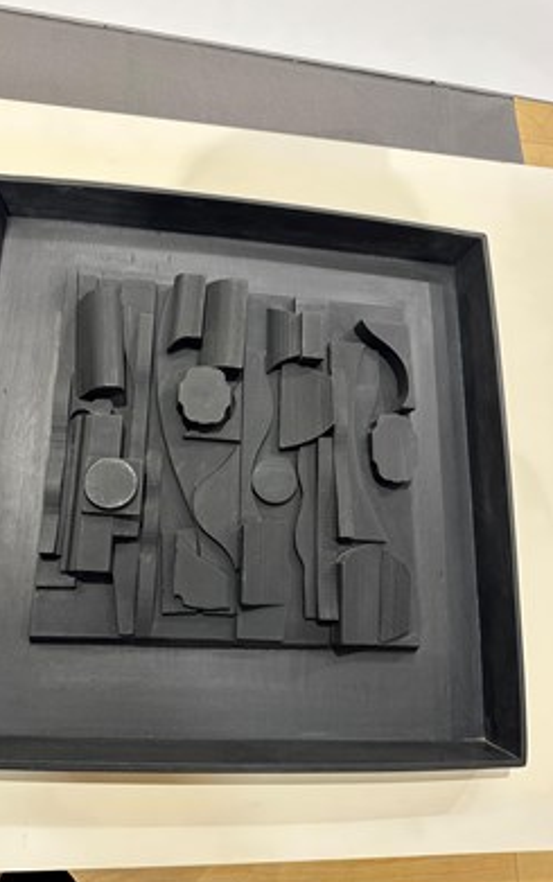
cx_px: 226
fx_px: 626
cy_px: 438
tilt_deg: -73.8
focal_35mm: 26
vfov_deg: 70.4
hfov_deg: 47.4
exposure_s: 1/60
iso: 125
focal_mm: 6.86
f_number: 1.78
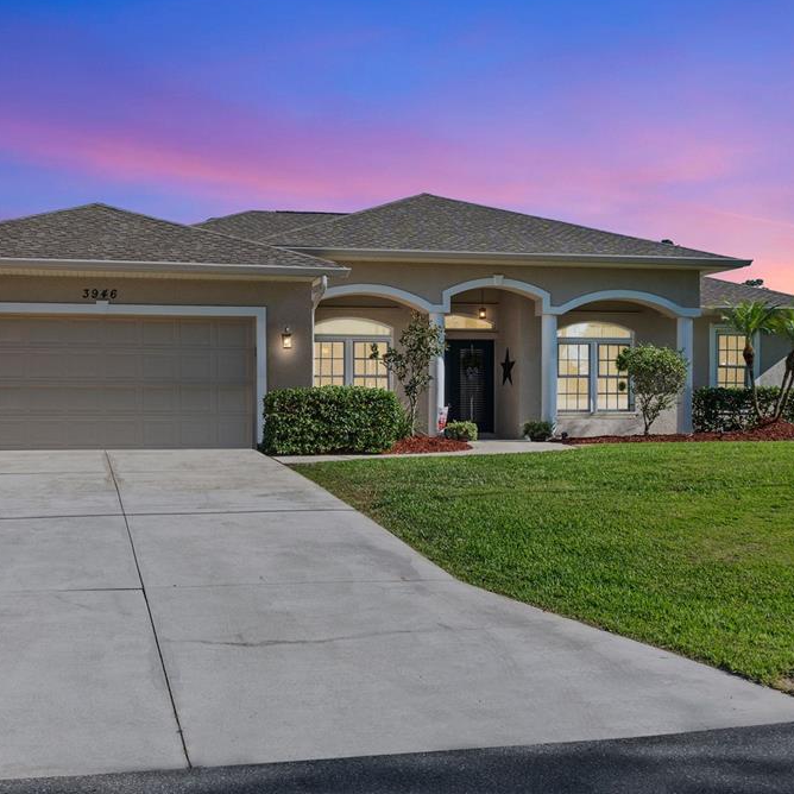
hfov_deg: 39.0
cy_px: 391
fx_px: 1116
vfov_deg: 39.2
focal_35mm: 43
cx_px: 315
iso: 400
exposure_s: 1/1250
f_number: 8
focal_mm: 22
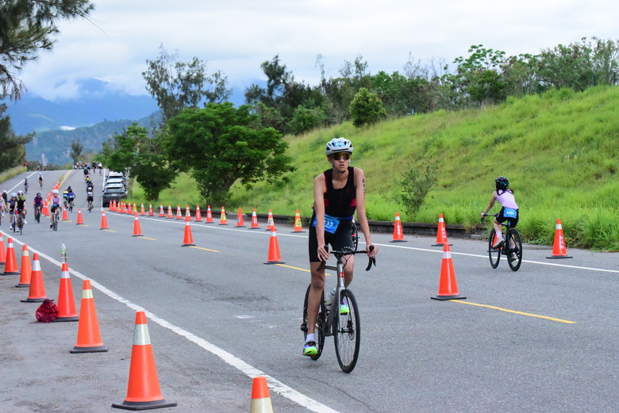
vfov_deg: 15.2
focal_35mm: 90
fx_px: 1548
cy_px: 206
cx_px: 310
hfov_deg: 22.6
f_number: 13
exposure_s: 1/2500
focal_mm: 90
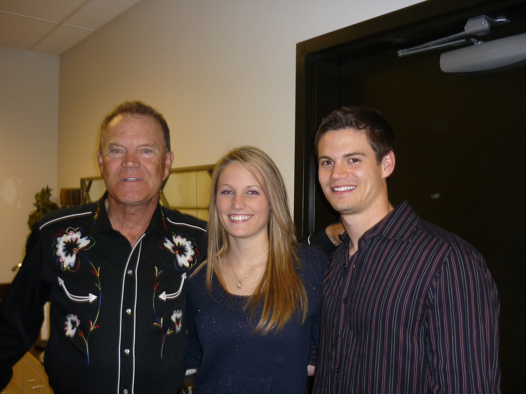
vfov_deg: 42.9
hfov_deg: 55.4
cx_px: 263
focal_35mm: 33
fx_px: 501
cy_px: 197
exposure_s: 1/30
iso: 100
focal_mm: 5.5
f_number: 2.8
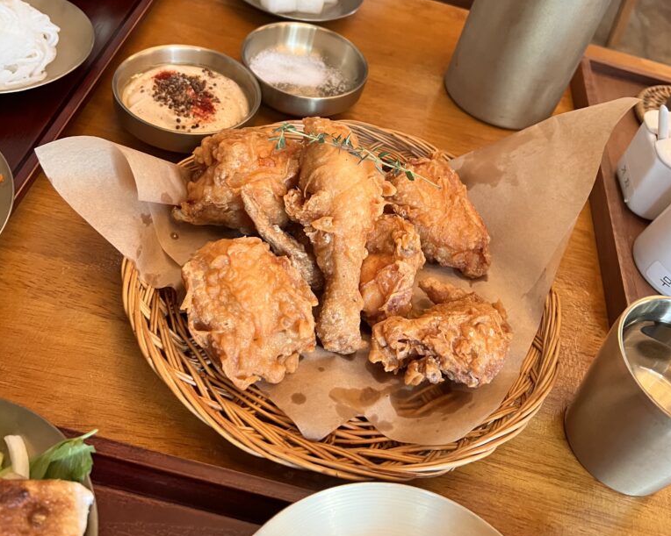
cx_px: 336
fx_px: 675
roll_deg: -14.9
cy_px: 182
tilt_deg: -43.1
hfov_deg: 52.9
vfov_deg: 42.8
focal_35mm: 34
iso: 500
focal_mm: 5.7
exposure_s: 1/60
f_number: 1.5
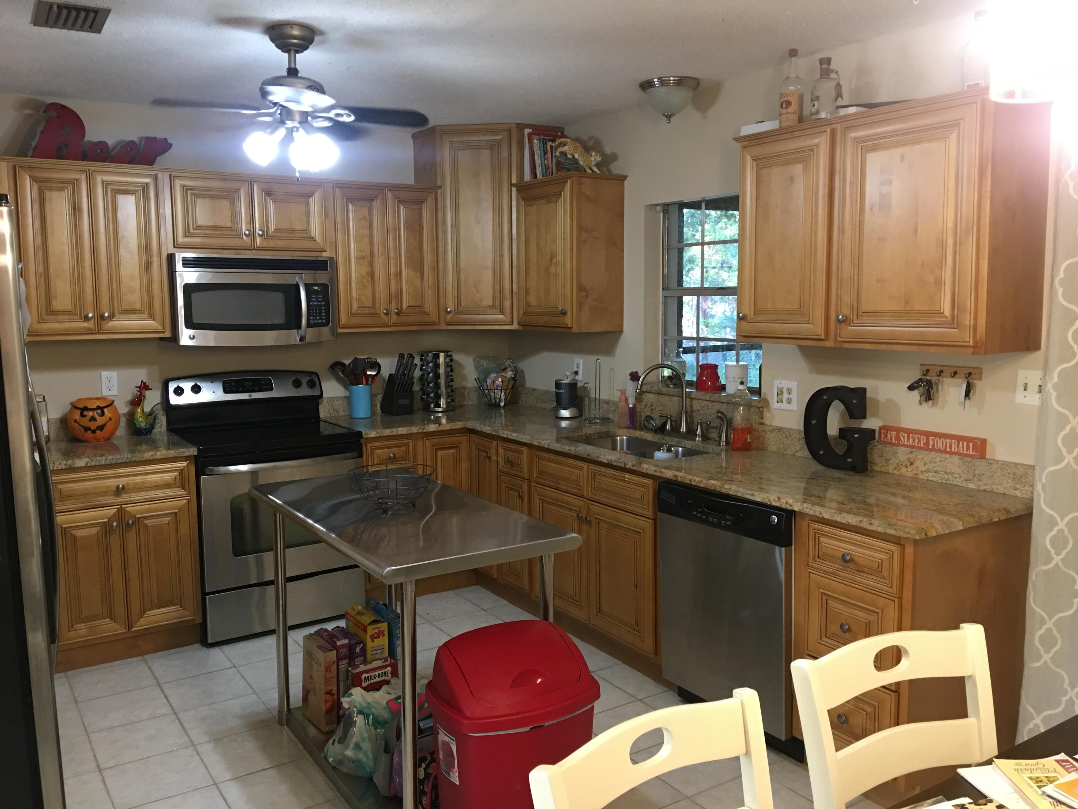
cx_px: 539
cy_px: 404
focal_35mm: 29
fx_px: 903
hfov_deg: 61.7
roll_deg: +0.1
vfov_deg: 48.2
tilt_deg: -5.2
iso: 80
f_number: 2.2
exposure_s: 1/15
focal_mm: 4.15
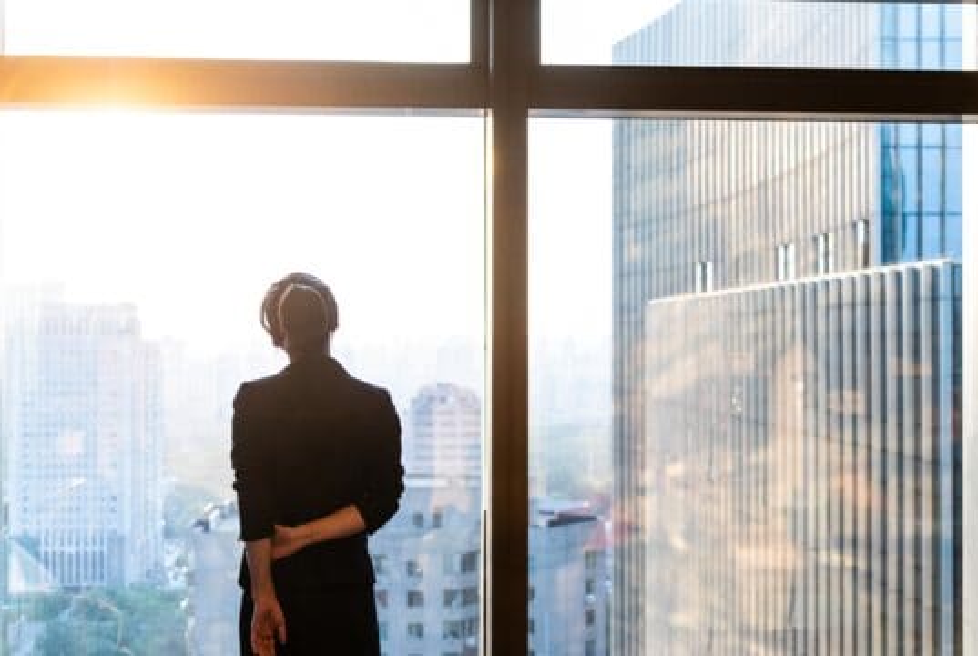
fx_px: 1306
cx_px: 489
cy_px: 328
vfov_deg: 28.2
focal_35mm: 48
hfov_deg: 41.1
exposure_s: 1/320
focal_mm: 48
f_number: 4
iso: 800
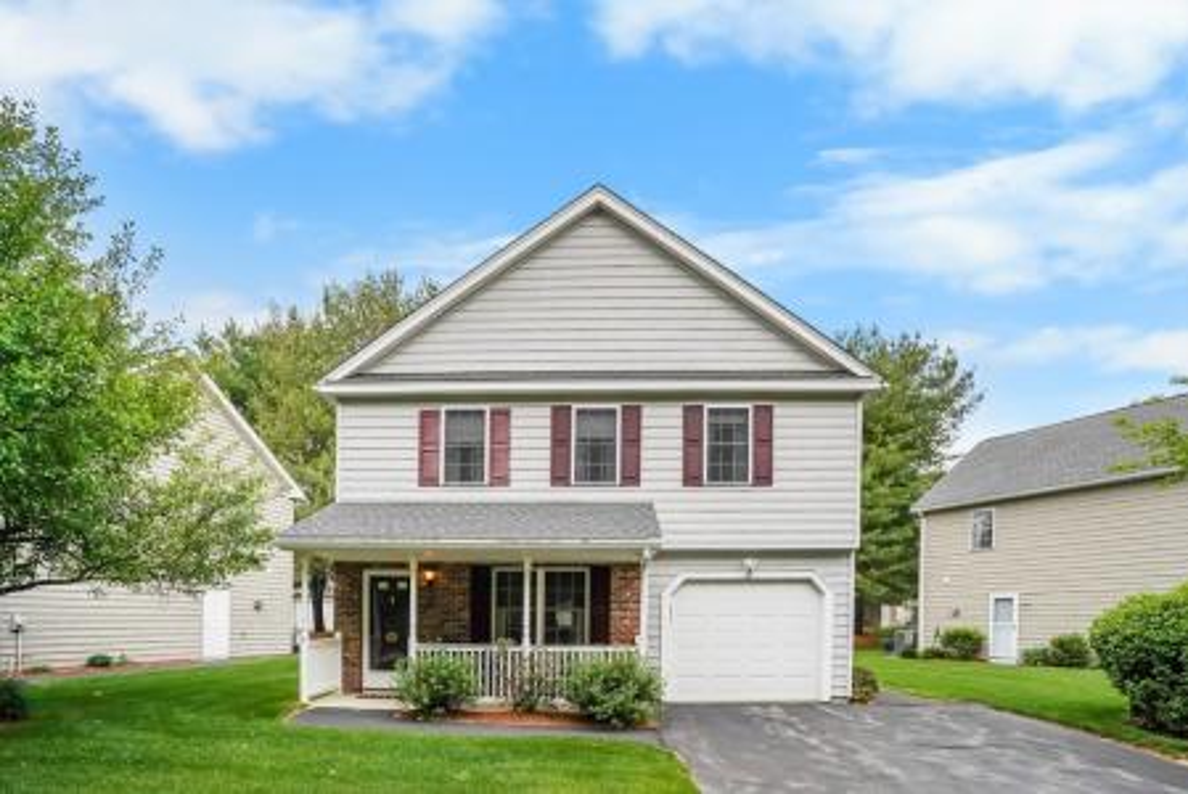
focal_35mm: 17
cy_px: 397
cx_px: 594
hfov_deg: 93.2
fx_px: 561
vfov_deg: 70.5
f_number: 11
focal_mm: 17
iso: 250
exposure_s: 1/160
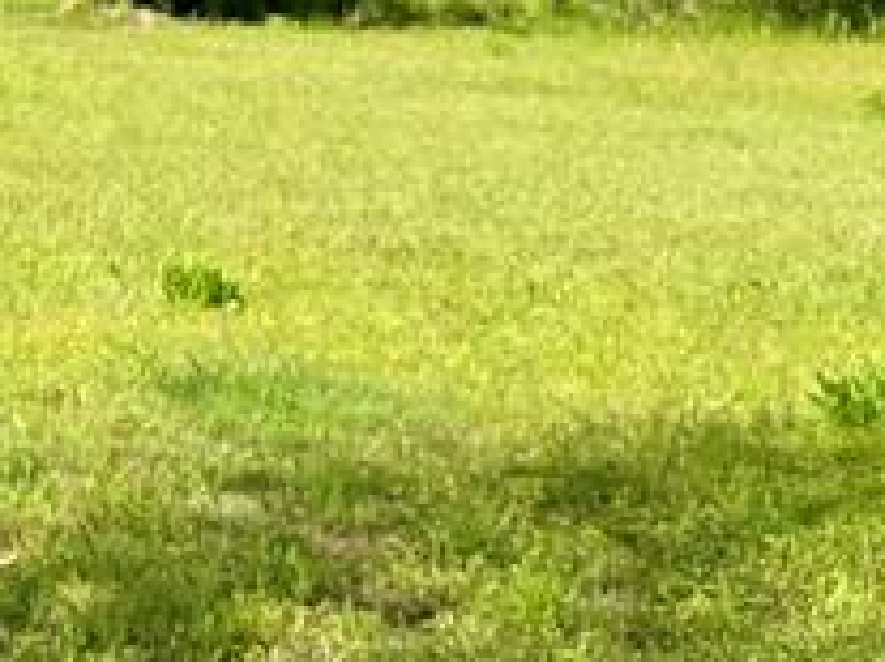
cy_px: -56
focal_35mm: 119
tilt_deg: -1.2
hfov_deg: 15.2
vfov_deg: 12.2
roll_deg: -1.1
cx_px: -487
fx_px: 3041
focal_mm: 6.76
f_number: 1.78
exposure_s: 1/3759
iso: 125
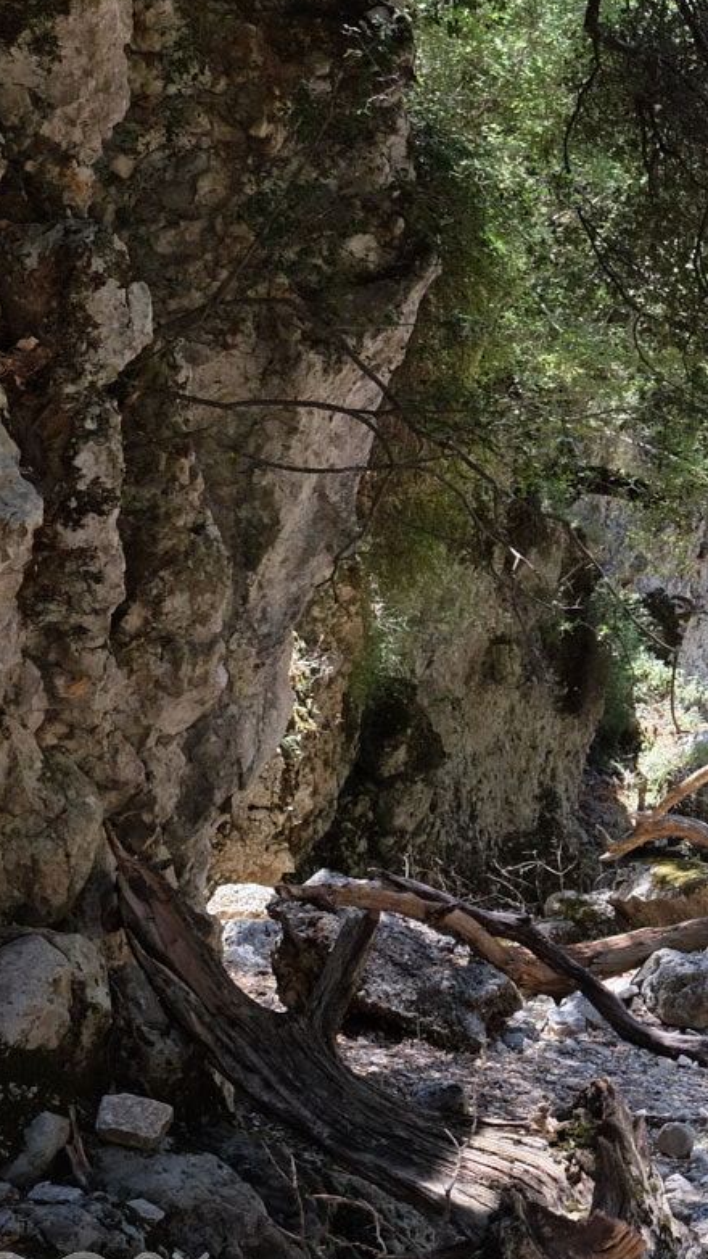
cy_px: 642
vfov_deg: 28.2
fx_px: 2503
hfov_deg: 14.8
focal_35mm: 75
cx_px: 1097
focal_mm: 23
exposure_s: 1/140
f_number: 4
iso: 800
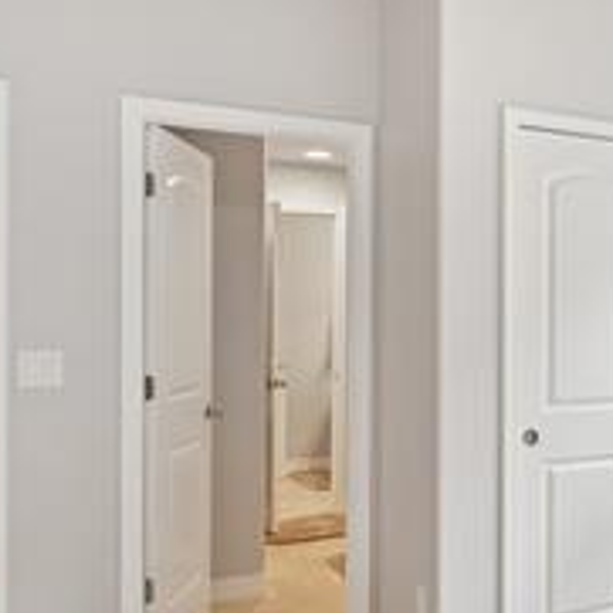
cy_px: 332
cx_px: 715
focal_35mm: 45
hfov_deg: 32.0
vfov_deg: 37.5
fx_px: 902
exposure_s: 1/15
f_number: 2.8
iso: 160
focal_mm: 15
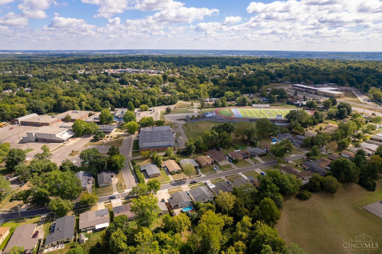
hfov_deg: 78.6
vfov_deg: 57.2
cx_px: 191
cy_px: 127
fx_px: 233
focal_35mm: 22
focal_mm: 8.38
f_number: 2.8
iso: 100
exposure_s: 1/400
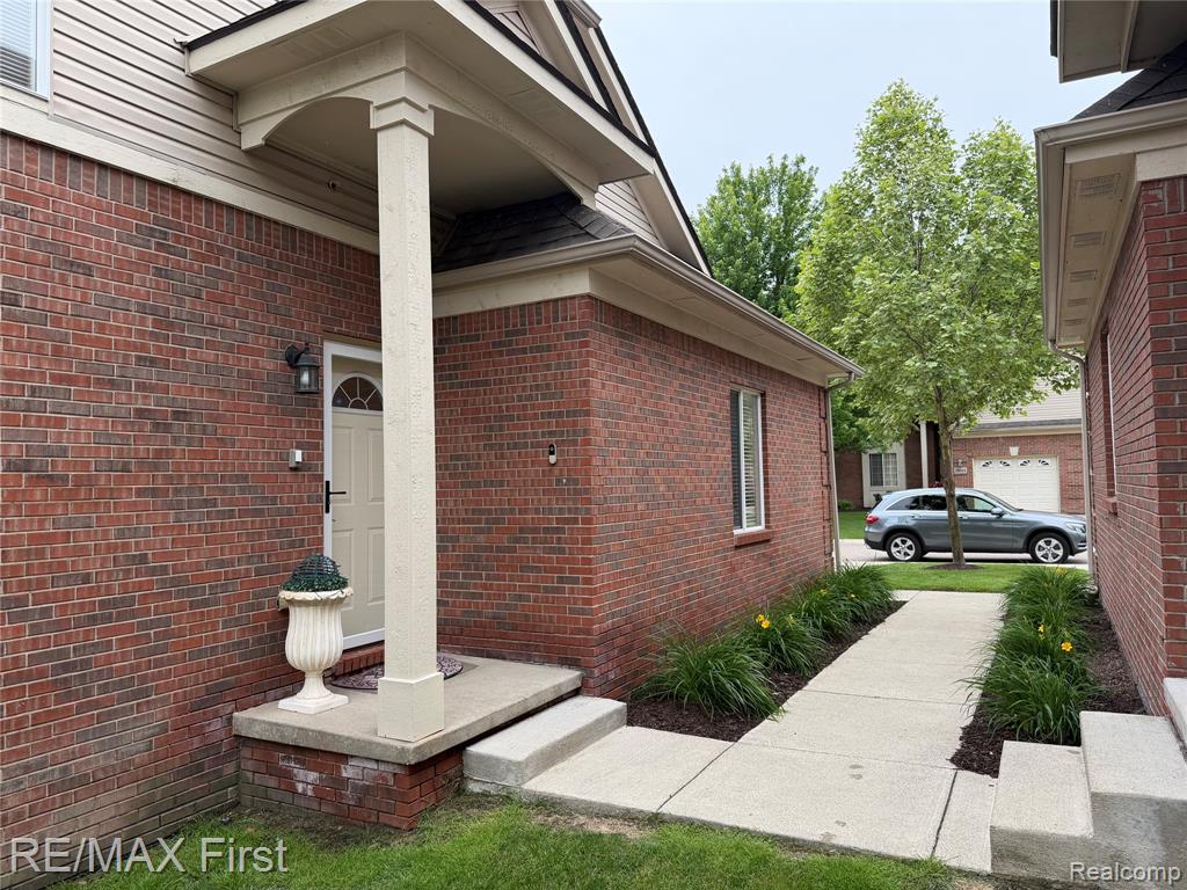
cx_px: 594
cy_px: 445
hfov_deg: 71.6
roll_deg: +1.7
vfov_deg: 56.8
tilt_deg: +3.1
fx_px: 823
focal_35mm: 24
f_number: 1.78
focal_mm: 6.76
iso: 100
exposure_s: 1/757
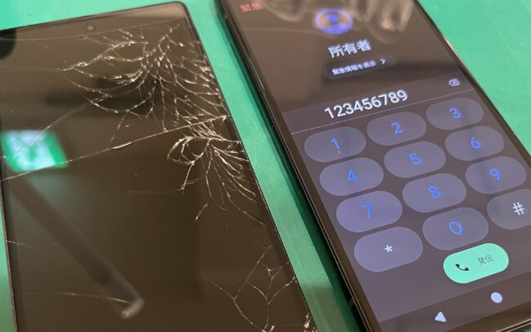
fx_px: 550
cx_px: 296
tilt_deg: -57.4
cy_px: 205
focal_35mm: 38
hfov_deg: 51.4
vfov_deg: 33.4
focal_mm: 5.1
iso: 400
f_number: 1.6
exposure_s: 1/50
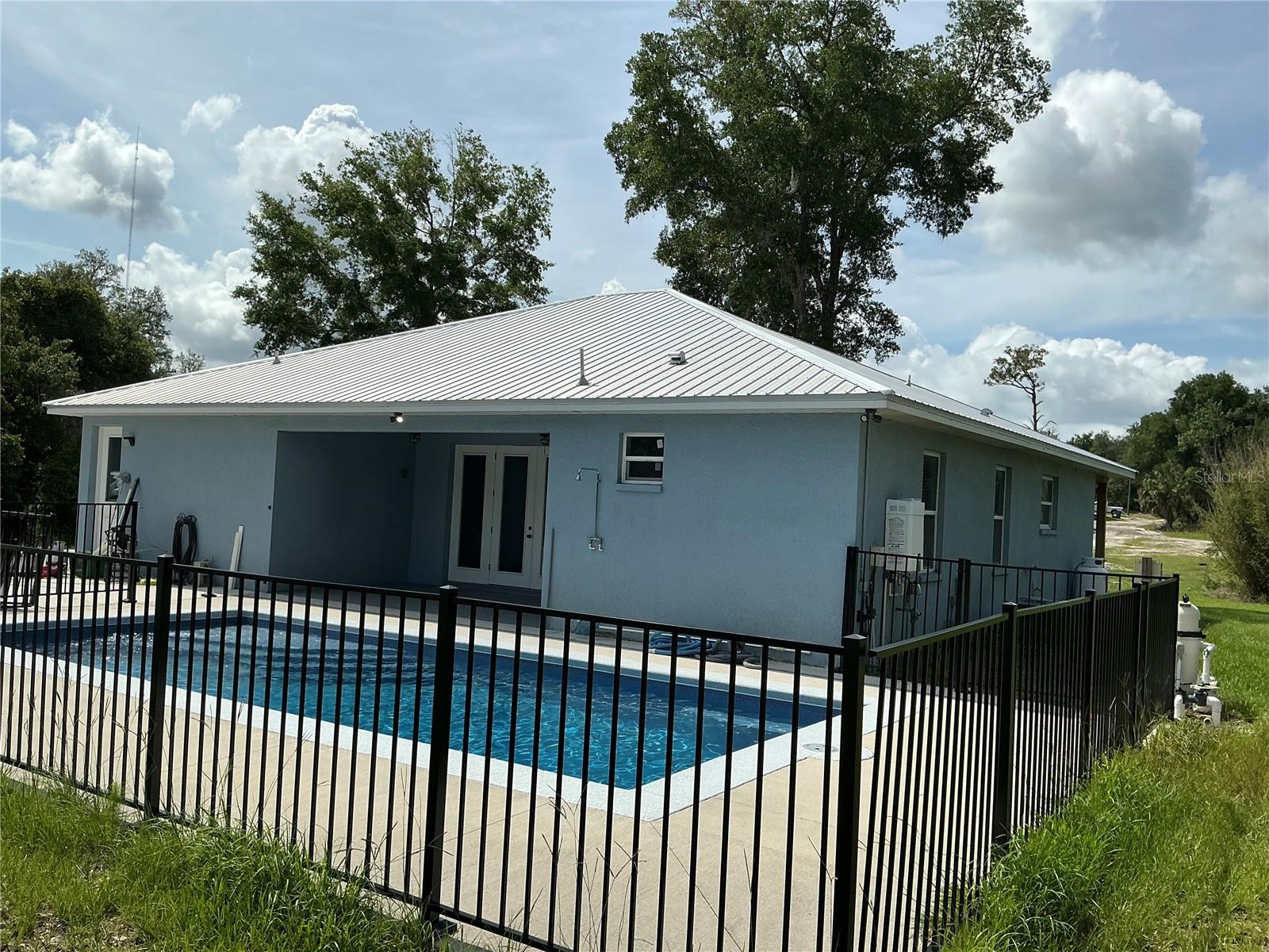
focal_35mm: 28
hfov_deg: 63.4
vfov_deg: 49.7
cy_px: 476
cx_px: 634
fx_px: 1026
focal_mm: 3
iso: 25
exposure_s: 1/3322
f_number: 1.8
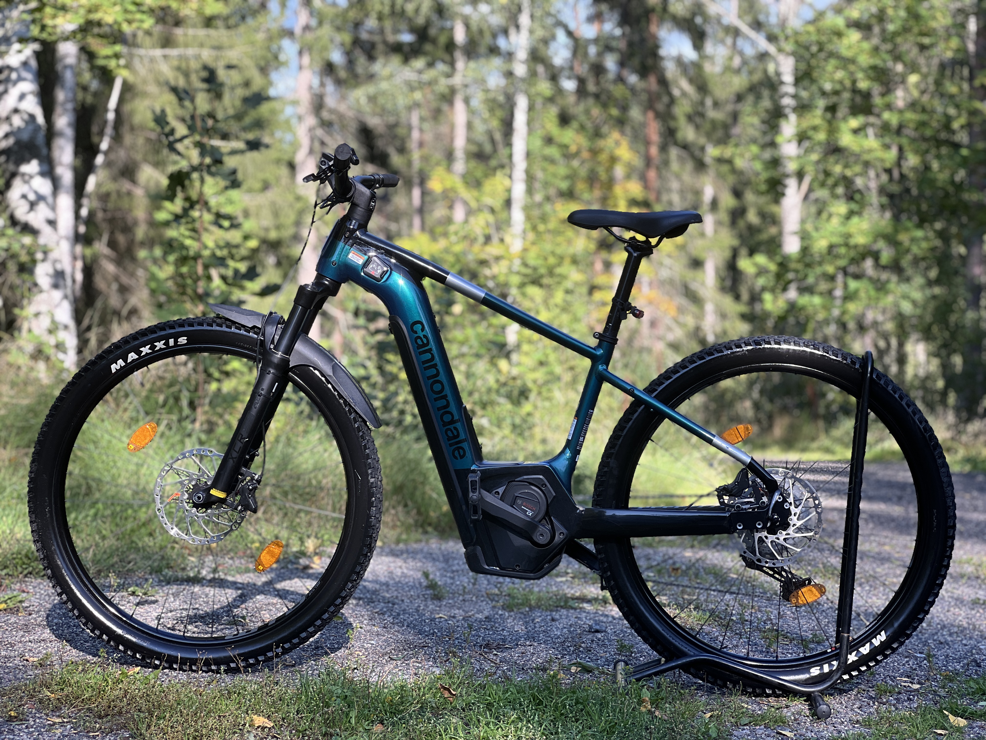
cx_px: 493
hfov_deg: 25.3
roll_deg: +0.8
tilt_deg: -3.8
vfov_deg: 19.1
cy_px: 370
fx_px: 2193
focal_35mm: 77
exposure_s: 1/121
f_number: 2.8
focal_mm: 9
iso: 25
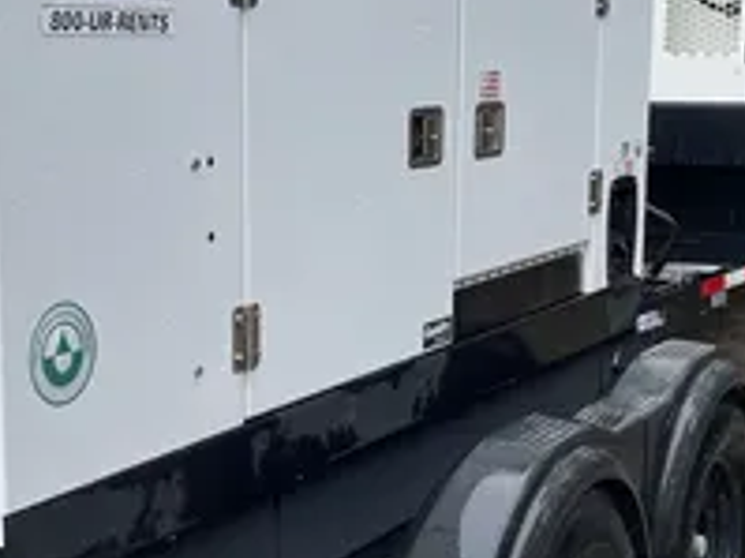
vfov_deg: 20.4
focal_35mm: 72
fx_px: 1549
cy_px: 324
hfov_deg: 26.8
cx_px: 202
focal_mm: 4.2
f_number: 1.6
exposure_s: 1/640
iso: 32
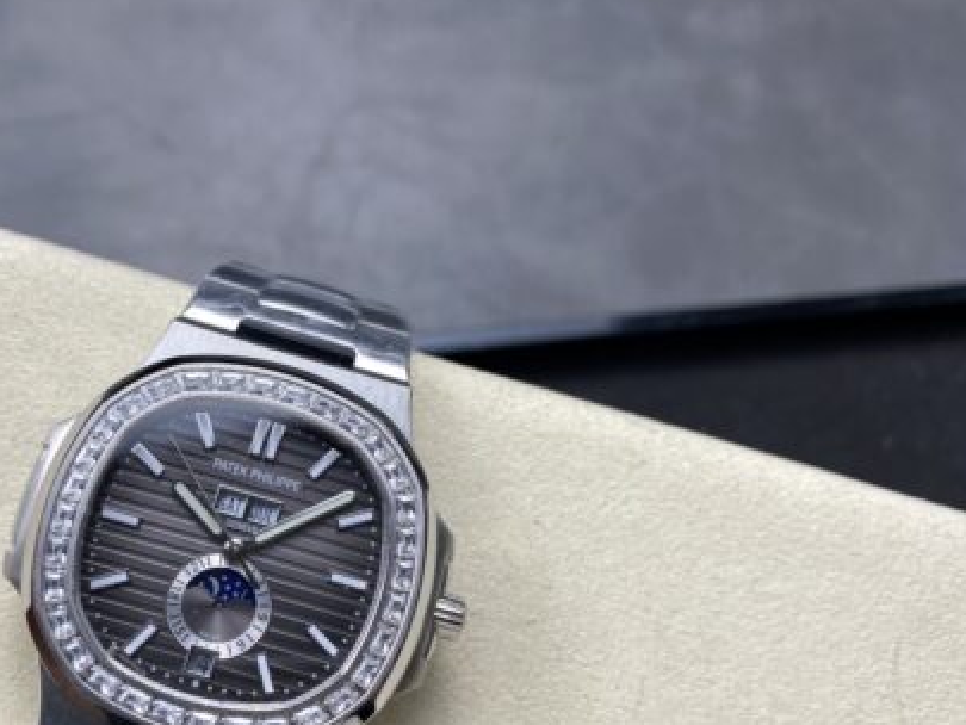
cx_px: 348
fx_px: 1033
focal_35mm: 37
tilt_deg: -72.1
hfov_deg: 49.5
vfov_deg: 38.3
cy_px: 482
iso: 32
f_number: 1.8
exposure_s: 1/226
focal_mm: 4.25
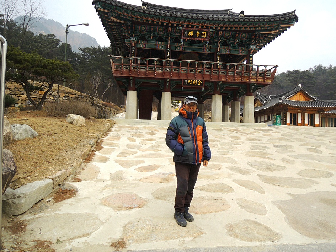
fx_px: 233
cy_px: 126
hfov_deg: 71.6
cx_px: 168
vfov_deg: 56.8
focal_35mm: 24
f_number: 2.8
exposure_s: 1/800
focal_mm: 4.3
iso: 100
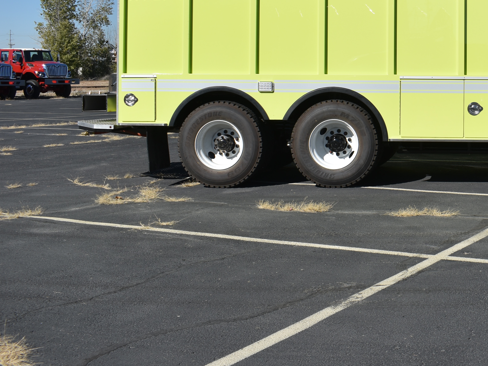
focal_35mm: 56
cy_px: 58
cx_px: 464
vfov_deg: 25.5
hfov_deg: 32.2
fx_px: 790
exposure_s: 1/640
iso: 100
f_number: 6.3
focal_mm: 20
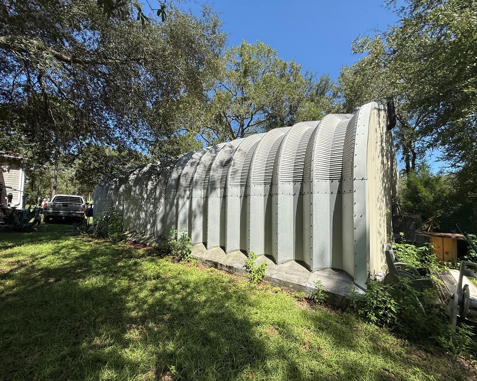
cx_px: 237
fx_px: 212
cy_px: 194
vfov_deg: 84.0
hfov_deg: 96.8
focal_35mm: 15
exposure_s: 1/1901
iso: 50
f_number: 2.2
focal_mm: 2.22
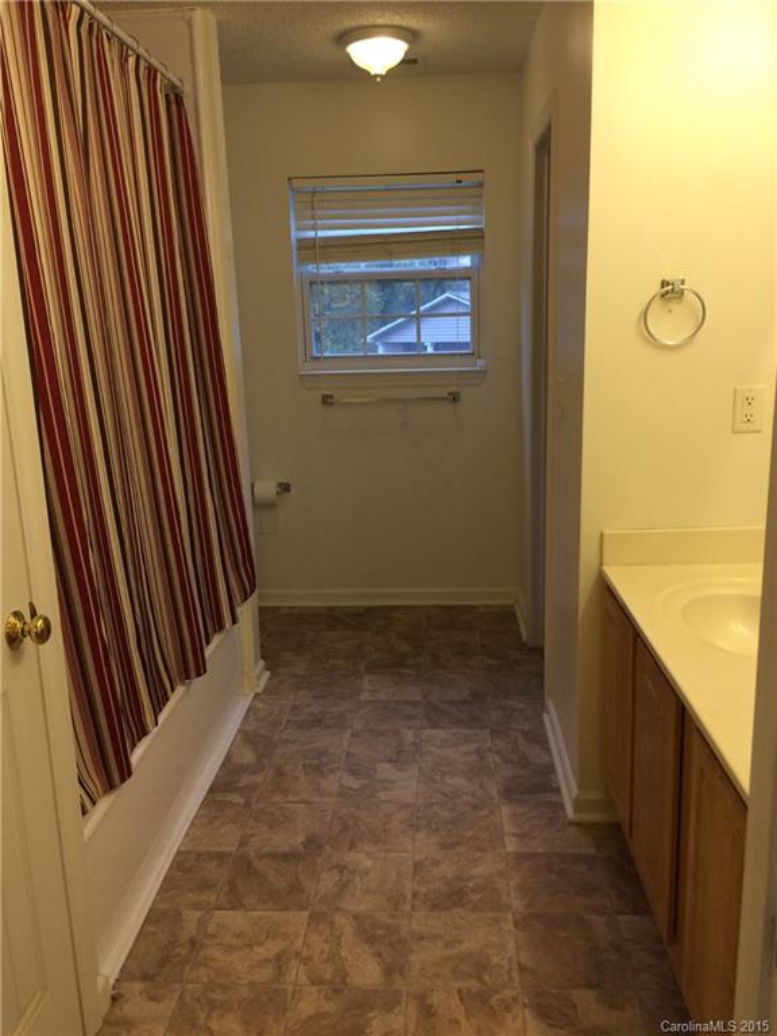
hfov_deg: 48.2
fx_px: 868
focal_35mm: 29
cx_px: 388
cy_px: 518
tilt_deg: -10.3
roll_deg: +1.8
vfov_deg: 61.7
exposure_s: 1/30
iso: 50
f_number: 2.2
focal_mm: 4.15
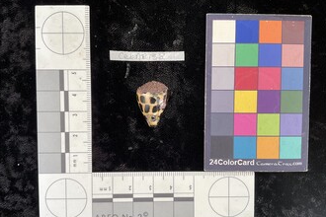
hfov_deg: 58.7
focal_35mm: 32
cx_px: 162
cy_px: 119
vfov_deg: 41.1
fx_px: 290
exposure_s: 1/60
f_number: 1.8
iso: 40
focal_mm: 3
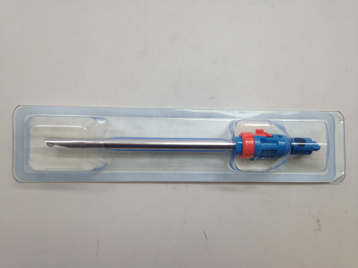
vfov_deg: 42.9
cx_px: 179
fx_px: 341
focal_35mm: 33
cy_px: 134
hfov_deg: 55.4
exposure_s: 1/60
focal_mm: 4.12
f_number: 2.4
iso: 50
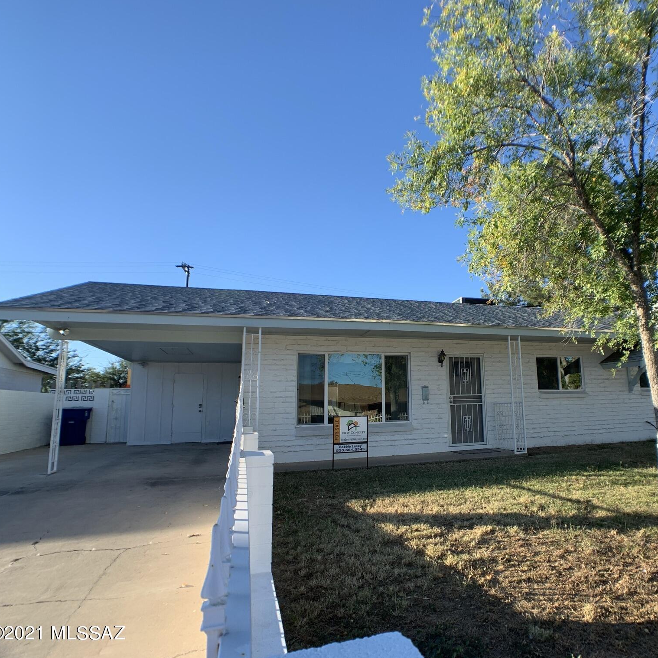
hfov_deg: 51.7
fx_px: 667
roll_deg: +1.7
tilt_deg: +7.9
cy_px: 330
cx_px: 431
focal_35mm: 31
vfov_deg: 52.5
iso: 25
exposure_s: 1/815
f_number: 1.8
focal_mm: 4.25
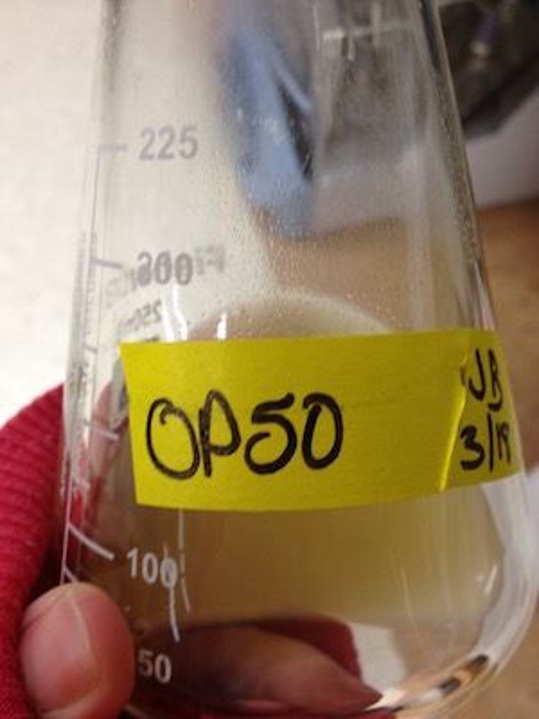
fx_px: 727
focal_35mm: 35
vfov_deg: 52.6
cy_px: 360
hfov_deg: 40.7
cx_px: 270
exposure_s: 1/20
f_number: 2.4
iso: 125
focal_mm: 4.28
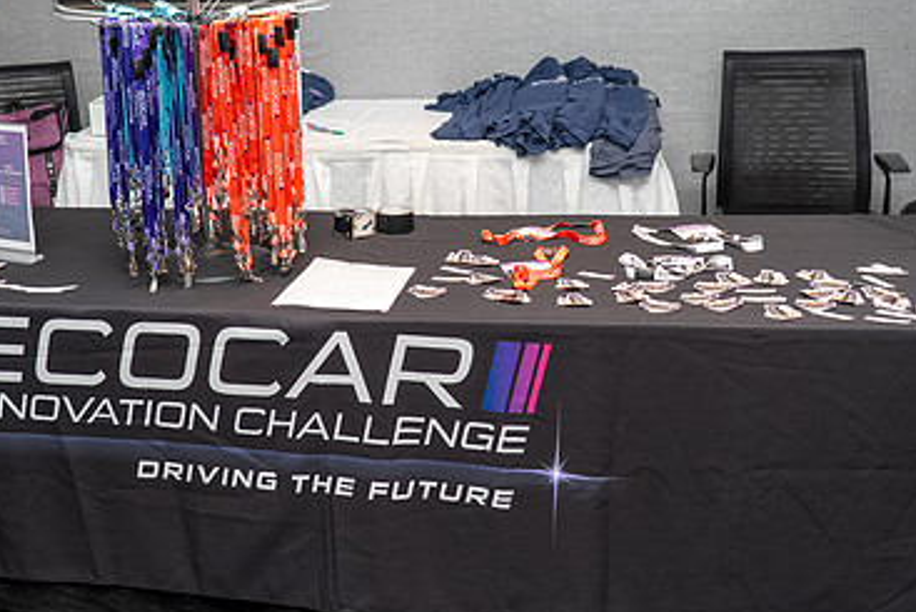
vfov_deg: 27.3
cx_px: 374
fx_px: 1247
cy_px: 174
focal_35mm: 49
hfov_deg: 40.2
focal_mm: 31
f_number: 4
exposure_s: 1/200
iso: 800
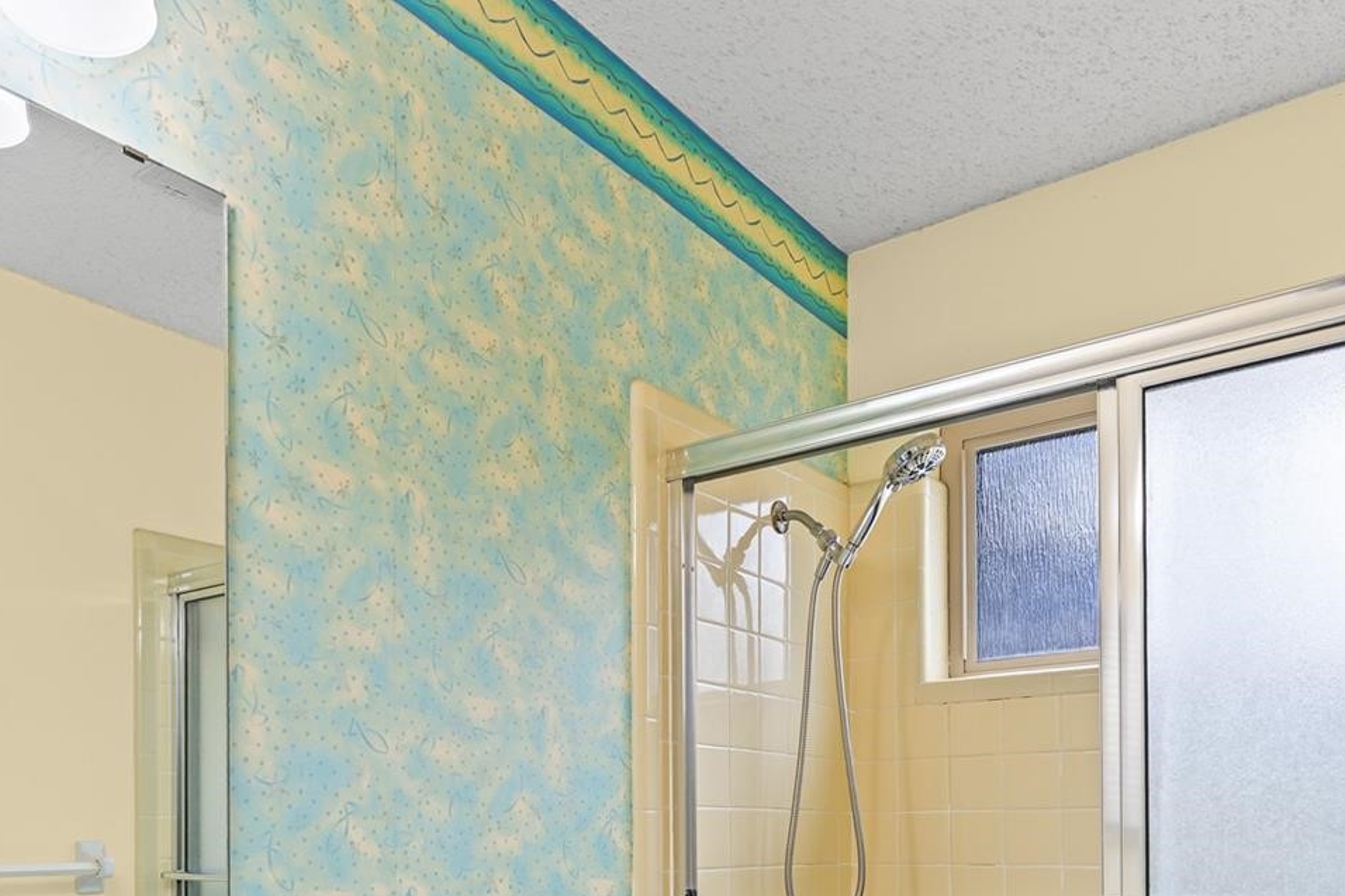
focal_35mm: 30
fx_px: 1121
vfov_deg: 40.4
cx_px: 611
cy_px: 802
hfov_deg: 61.8
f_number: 8
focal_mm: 14
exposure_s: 1/3
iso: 320
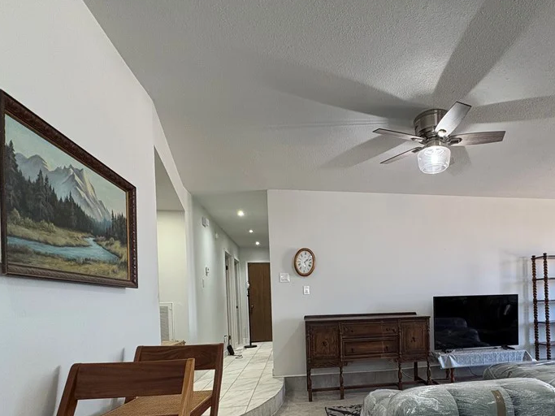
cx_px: 360
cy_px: 306
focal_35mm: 21
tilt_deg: -0.3
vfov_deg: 60.4
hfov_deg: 77.0
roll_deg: +2.0
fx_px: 337
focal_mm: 2.22
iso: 160
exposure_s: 1/60
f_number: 2.2
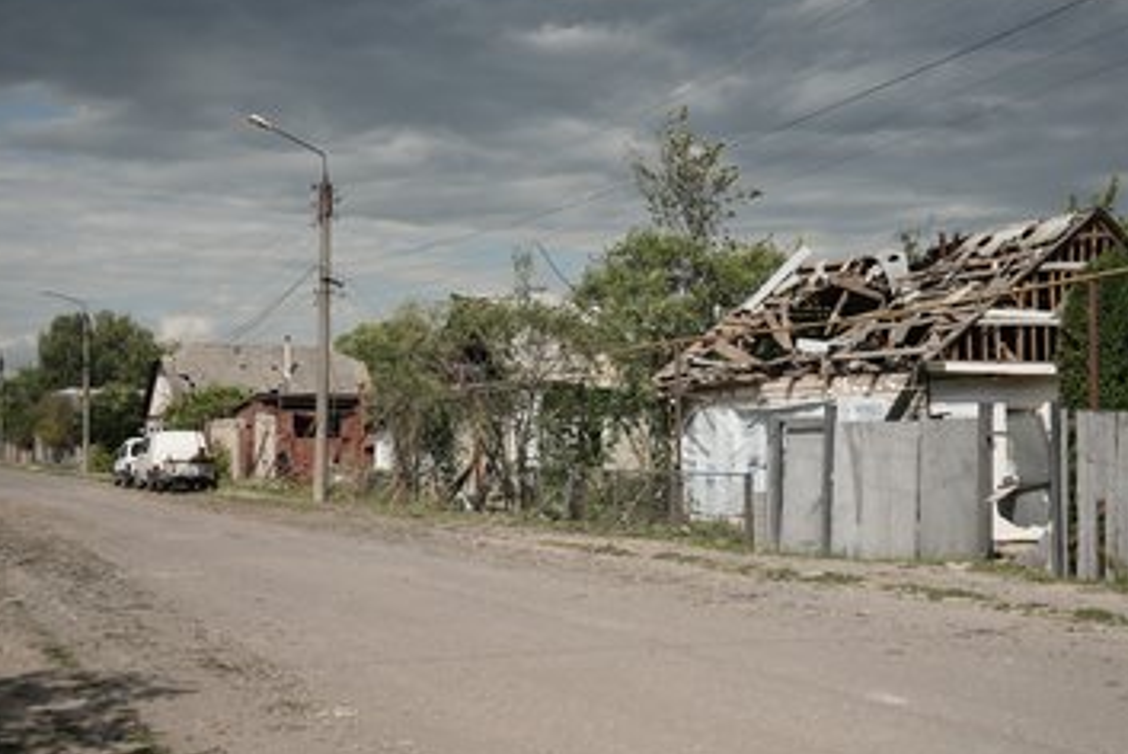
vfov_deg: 26.5
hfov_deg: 38.8
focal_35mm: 51
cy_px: 379
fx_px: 1599
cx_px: 614
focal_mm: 45
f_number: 2.8
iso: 125
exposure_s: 1/125
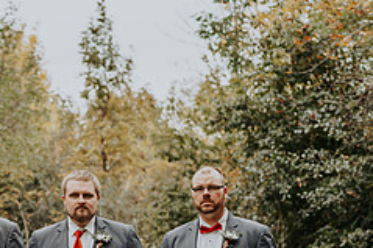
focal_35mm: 141
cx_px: -61
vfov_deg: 9.6
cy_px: 260
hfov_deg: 14.2
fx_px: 1460
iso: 500
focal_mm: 58
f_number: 2.8
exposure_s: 1/1000
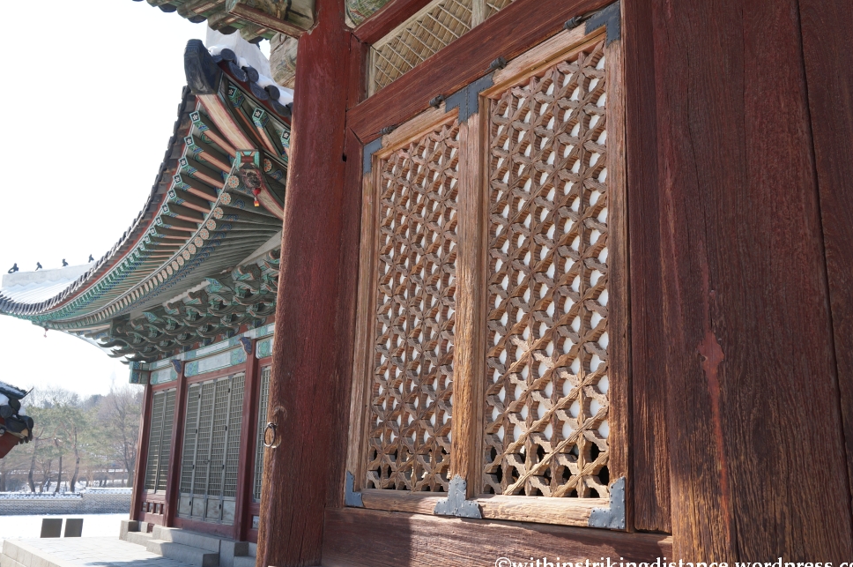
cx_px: 438
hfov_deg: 60.3
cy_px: 286
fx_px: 734
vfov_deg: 42.2
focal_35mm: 31
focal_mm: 20
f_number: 5.6
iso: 200
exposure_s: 1/320
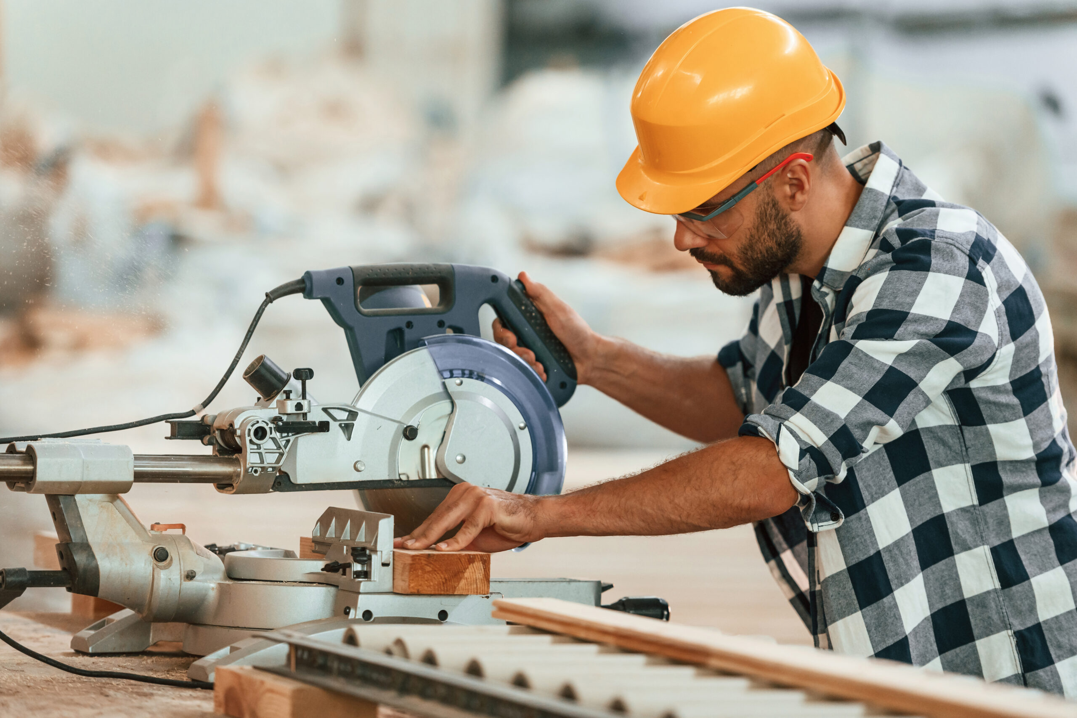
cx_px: 538
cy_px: 359
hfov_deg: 12.8
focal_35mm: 160
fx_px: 4787
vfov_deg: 8.6
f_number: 2.8
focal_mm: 160
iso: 1600
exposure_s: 1/250
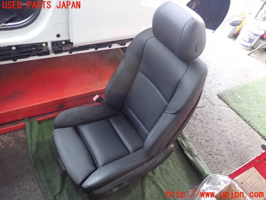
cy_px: 100
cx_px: 133
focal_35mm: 25
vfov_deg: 54.9
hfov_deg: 69.4
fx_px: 192
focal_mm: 4.5
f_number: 2
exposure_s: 1/30
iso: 800
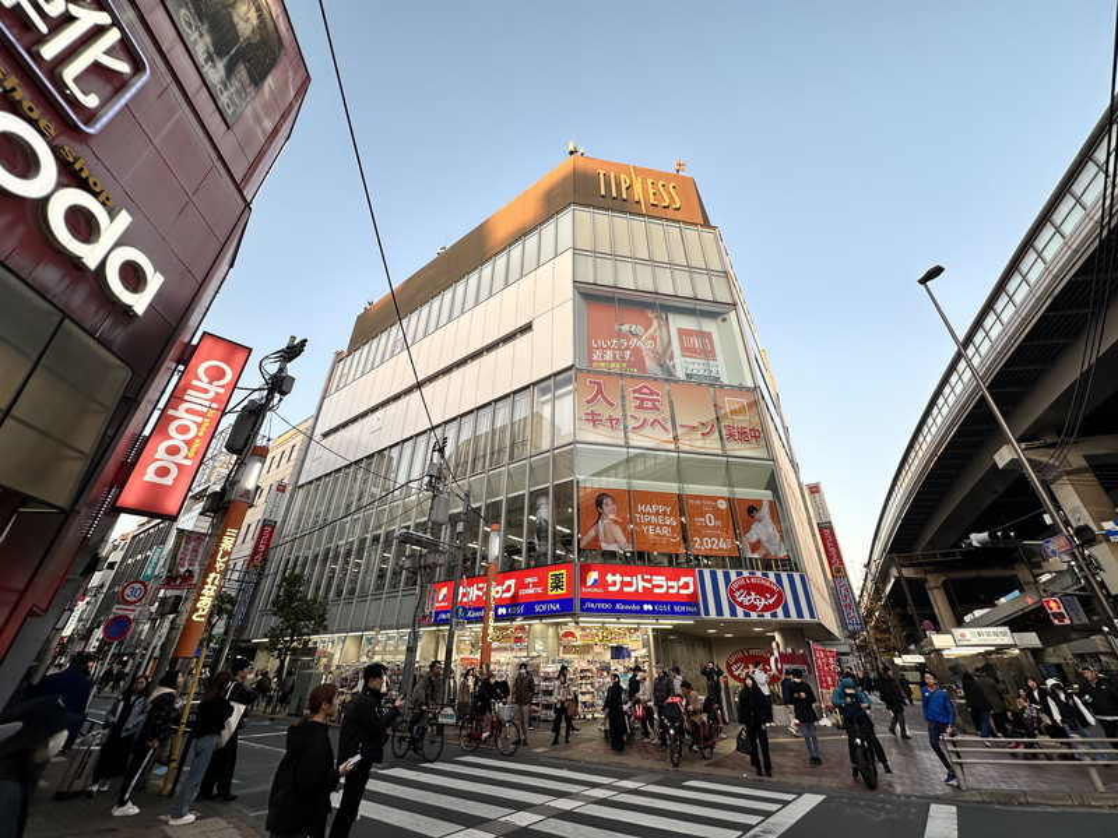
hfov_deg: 102.1
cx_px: 559
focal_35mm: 14
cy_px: 419
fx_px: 452
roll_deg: -0.4
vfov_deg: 85.7
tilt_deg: +29.8
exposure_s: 1/118
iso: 40
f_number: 2.2
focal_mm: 2.22
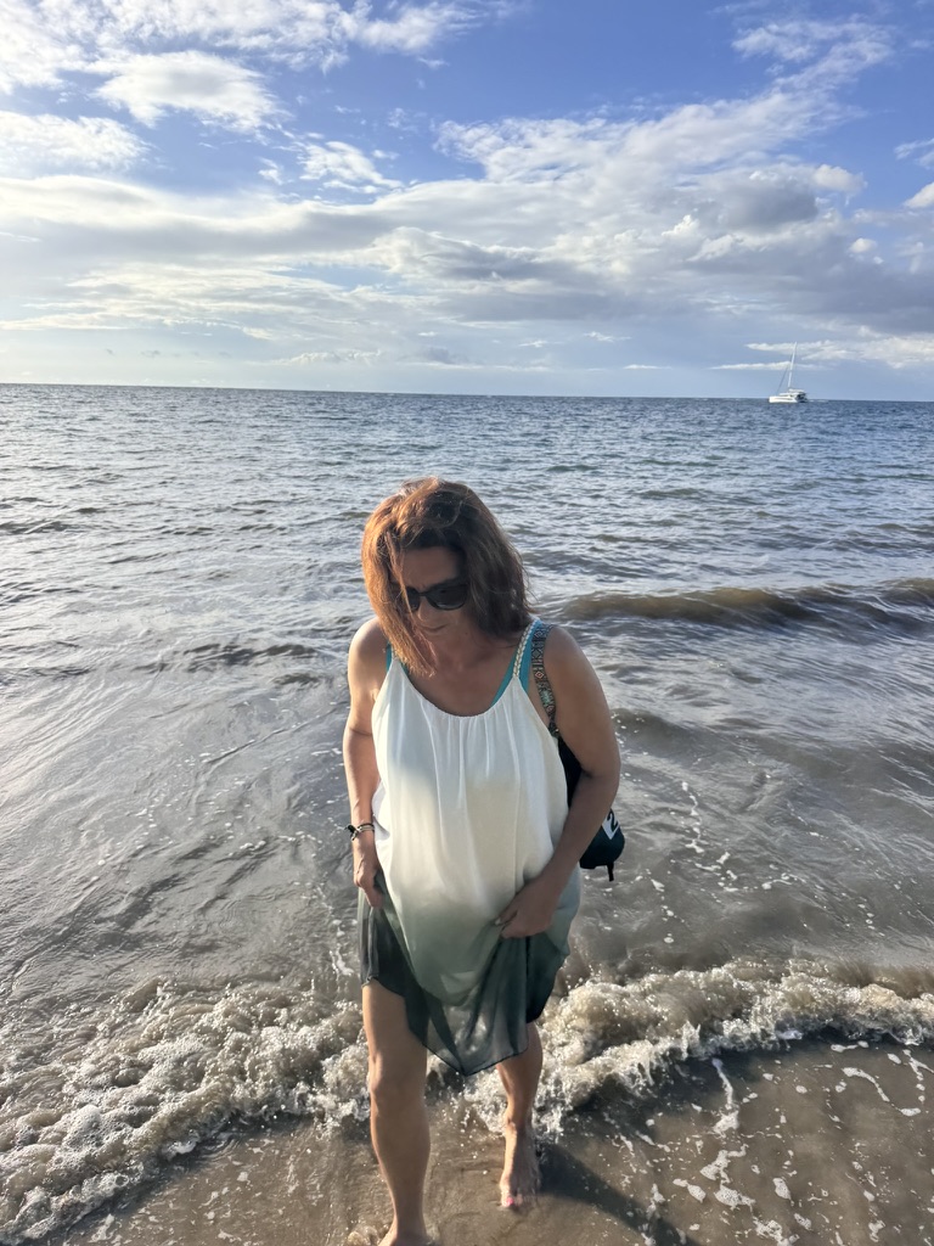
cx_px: 467
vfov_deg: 71.6
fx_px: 863
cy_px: 623
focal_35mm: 24
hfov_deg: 56.8
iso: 80
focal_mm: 6.76
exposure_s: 1/4608
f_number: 1.78
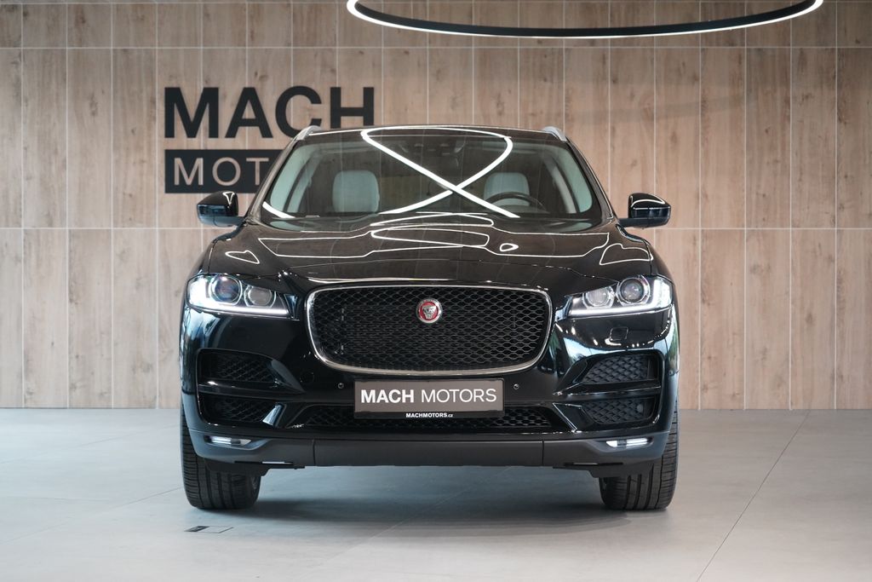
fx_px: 1623
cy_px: 291
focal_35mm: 67
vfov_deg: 20.3
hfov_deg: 30.1
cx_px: 436
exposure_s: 1/160
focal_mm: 67
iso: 6400
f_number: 5.6
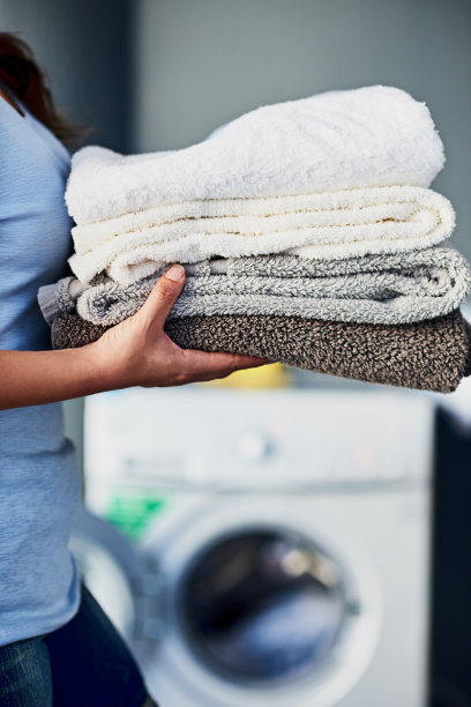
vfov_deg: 23.9
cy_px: 354
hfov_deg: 16.1
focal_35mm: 85
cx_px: 236
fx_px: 1668
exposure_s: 1/200
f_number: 2.2
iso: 400
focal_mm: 85
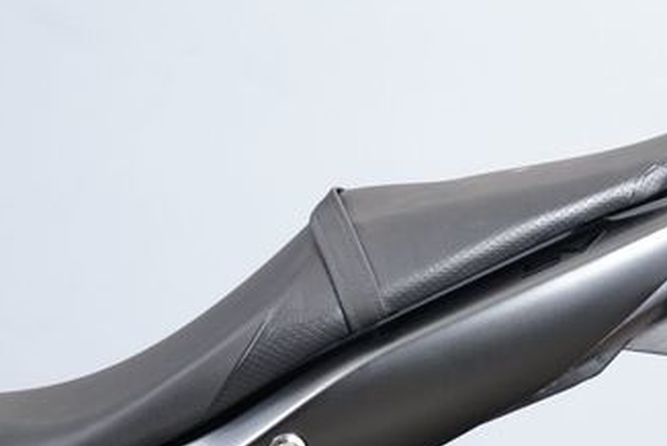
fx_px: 3820
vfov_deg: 6.7
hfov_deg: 10.0
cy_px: 400
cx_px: 522
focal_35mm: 206
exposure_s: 1/100
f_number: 7.1
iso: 5000
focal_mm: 105
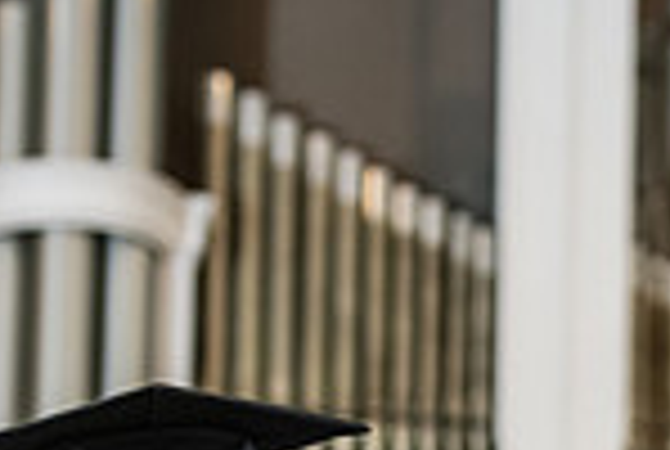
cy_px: 826
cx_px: 639
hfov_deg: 6.2
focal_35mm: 330
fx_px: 6154
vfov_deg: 4.1
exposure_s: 1/200
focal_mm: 85
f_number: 3.5
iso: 1250
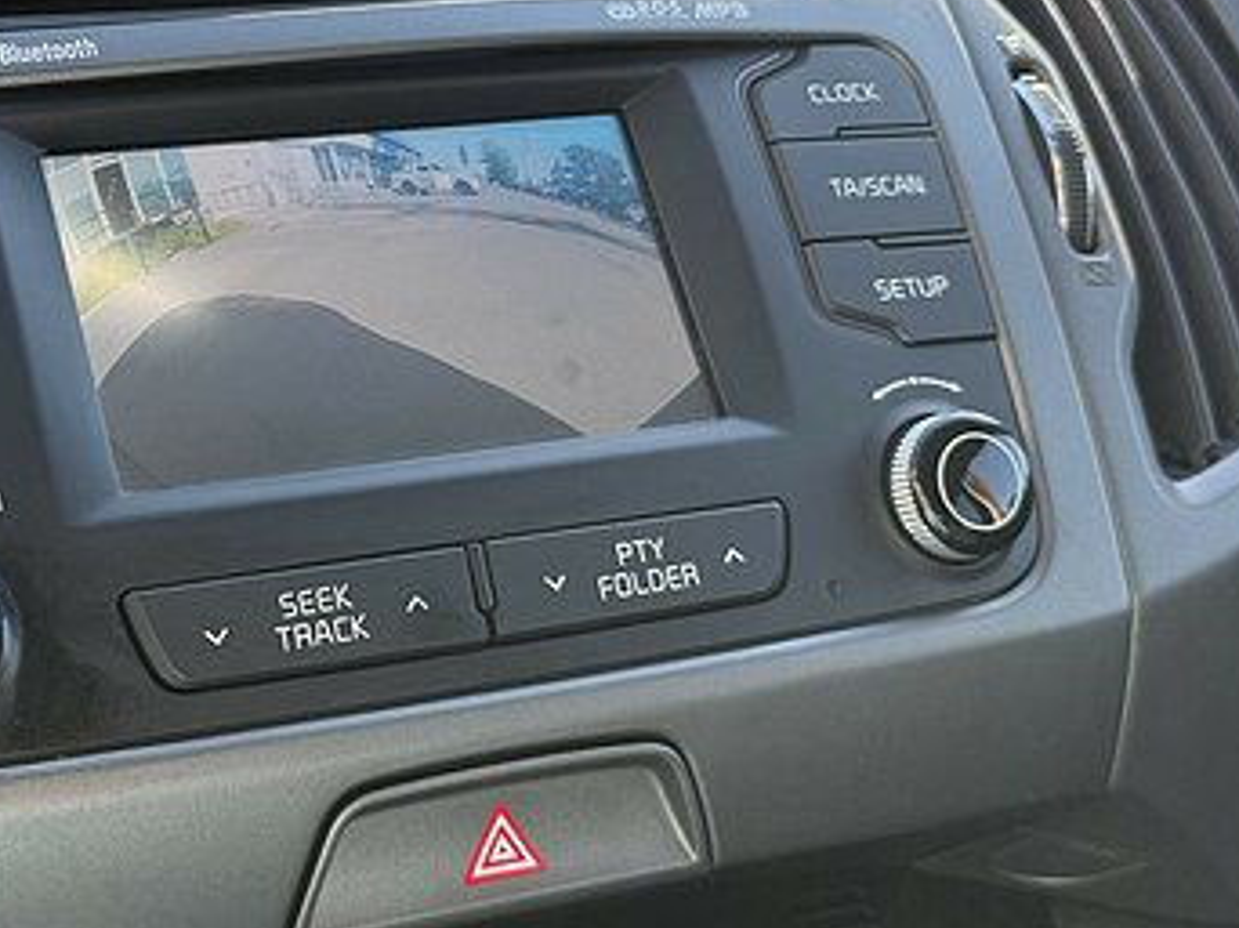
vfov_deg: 19.0
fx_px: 2754
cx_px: 373
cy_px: 279
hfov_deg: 25.2
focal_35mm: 77
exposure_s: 1/309
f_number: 1.78
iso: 80
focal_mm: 6.76
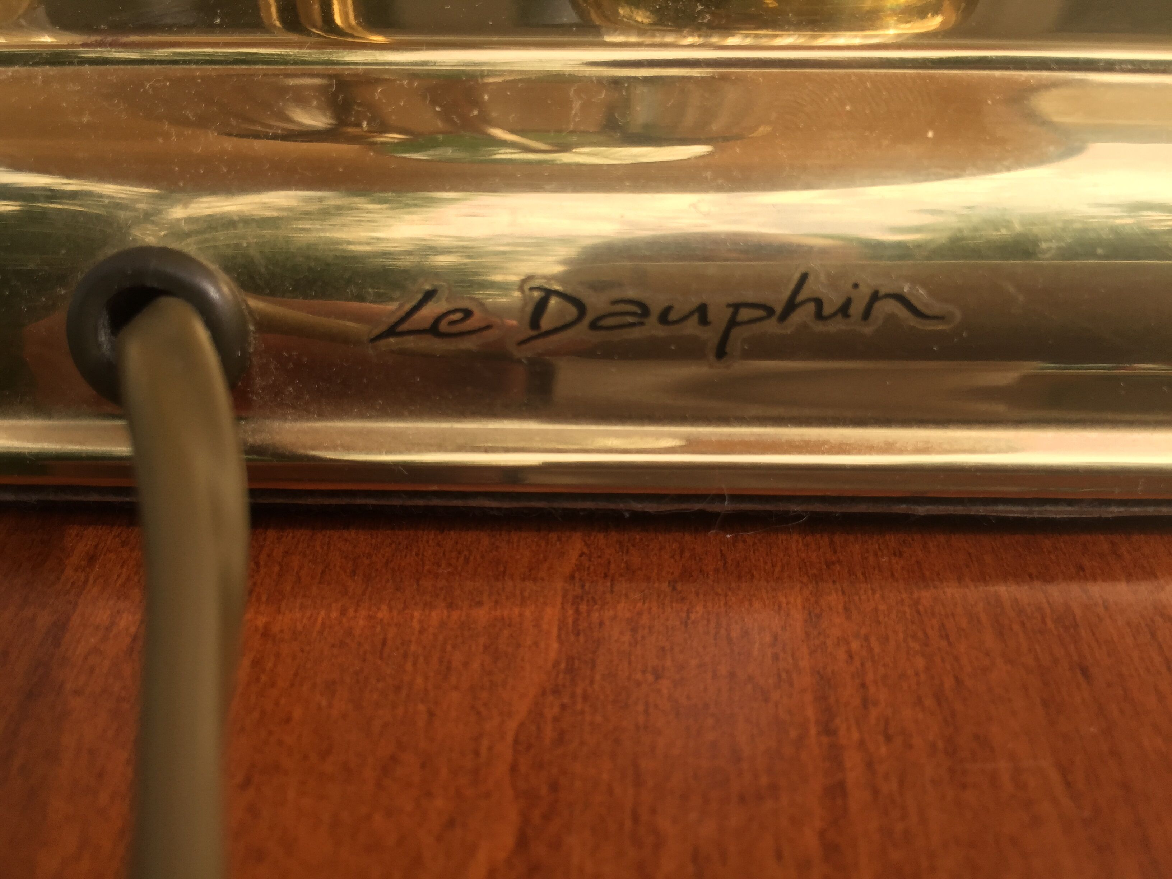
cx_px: 586
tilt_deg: -40.6
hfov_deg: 61.7
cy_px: 440
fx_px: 982
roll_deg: -1.3
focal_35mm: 29
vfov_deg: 48.2
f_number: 2.2
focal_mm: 4.15
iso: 32
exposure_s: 1/746
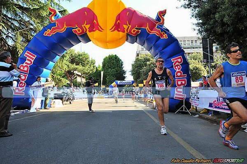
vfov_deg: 53.1
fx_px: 165
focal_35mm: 24
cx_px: 124
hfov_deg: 73.8
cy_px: 82
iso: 400
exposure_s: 1/400
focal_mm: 24
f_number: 5
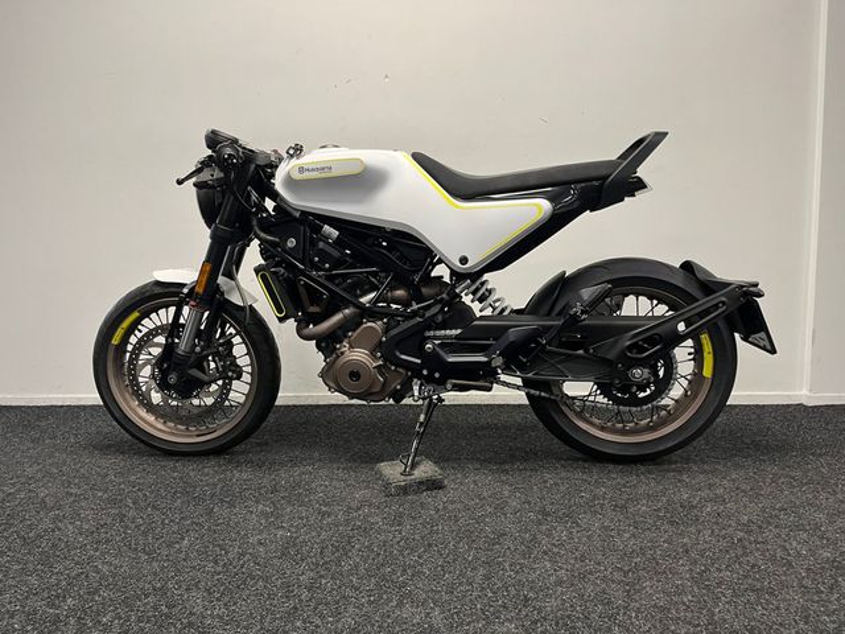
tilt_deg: -6.2
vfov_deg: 53.1
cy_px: 317
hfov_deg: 67.3
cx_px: 422
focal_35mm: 26
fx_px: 635
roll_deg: +1.2
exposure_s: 1/50
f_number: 1.6
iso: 100
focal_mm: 5.1
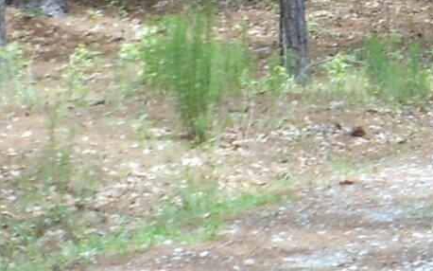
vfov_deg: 4.8
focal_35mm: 271
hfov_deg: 7.5
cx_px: 812
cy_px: -164
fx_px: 3197
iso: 80
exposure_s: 1/100
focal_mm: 6.9
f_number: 4.3
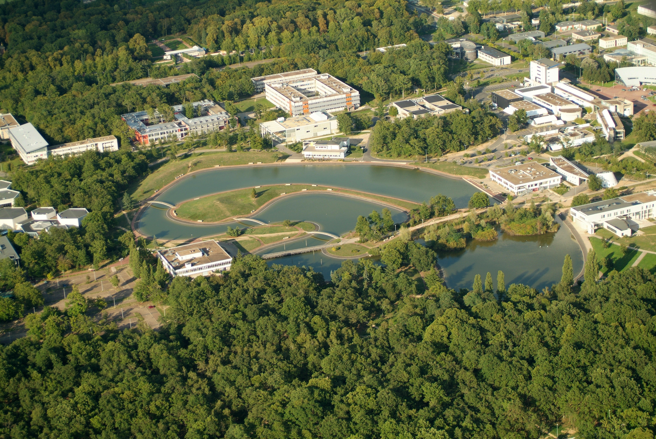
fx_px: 1423
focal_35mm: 78
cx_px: 328
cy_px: 220
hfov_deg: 26.0
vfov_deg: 17.5
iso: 160
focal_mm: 52
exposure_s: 1/1000
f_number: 2.8
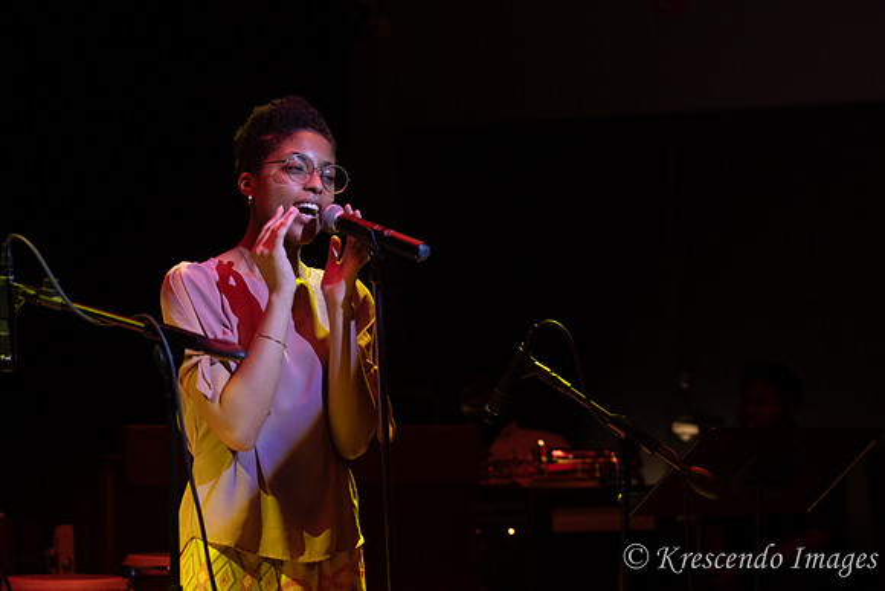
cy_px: 327
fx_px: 2853
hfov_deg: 17.6
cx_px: 472
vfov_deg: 11.8
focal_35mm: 116
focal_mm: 70
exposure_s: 1/200
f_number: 2.8
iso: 1600
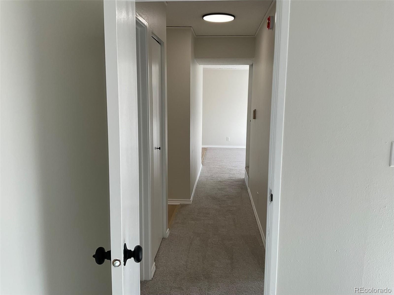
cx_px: 197
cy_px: 148
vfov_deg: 48.2
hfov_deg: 61.7
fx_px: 330
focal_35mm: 29
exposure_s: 1/208
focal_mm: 3
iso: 16
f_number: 1.8
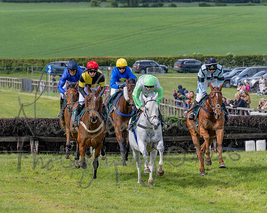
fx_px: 3432
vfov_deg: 3.6
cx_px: 117
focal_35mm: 434
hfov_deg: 4.5
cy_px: 80
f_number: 5
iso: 400
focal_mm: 130
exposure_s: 1/2500
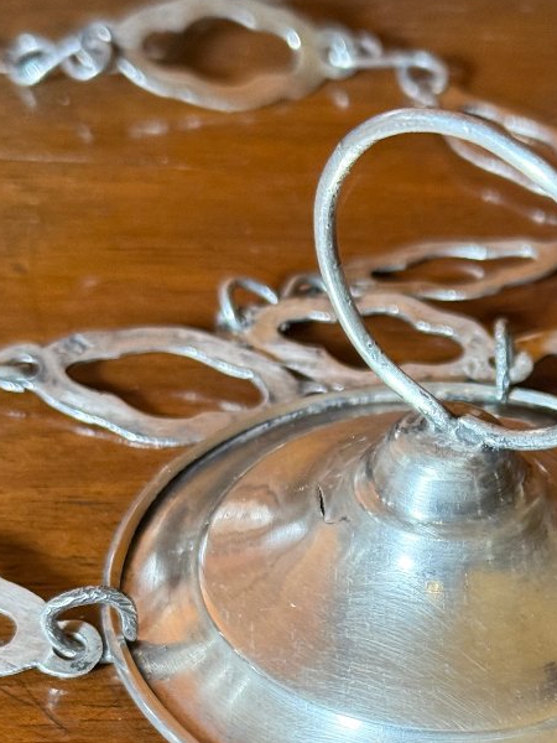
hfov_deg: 15.2
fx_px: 2060
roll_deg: -9.7
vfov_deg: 20.0
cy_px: 670
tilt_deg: -42.4
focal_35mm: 96
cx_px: 506
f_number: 1.78
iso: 250
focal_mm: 6.76
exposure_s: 1/45
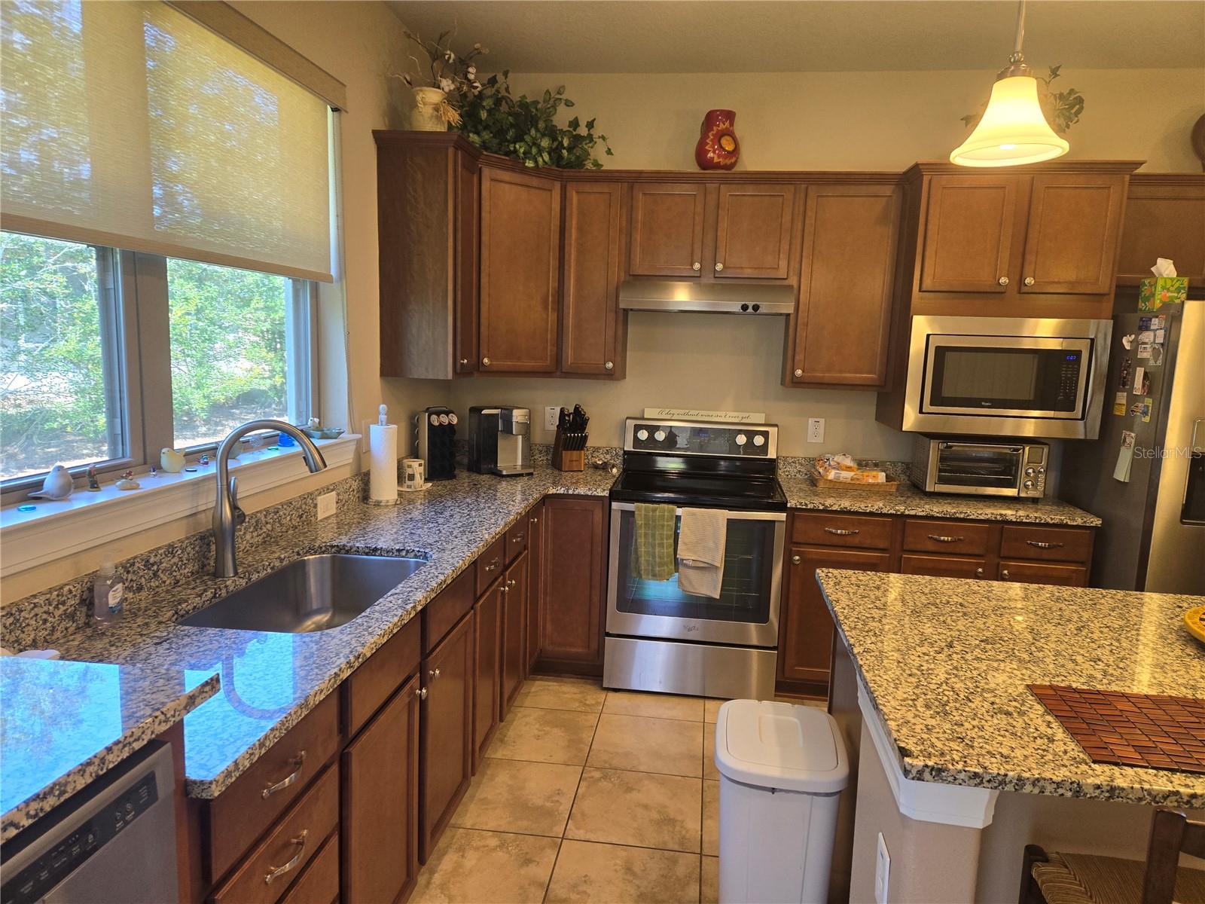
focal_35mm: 23
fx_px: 801
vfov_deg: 58.9
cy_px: 452
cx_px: 602
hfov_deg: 73.9
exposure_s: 1/120
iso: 100
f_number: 1.8
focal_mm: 5.4
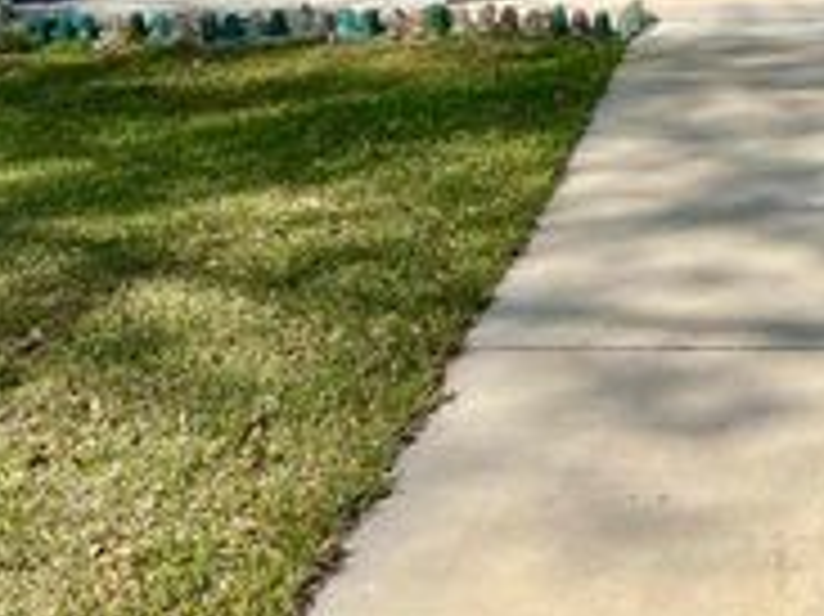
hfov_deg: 26.1
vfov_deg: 19.0
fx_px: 1689
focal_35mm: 71
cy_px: -209
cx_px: 815
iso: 50
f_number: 1.5
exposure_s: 1/5076
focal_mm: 5.7
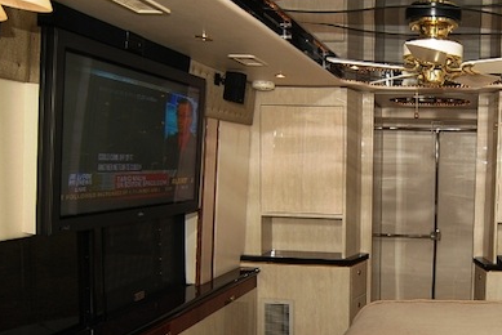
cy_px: 220
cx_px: 419
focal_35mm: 37
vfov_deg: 35.7
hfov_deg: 48.2
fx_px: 516
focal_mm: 12
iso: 100
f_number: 4
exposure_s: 1/200
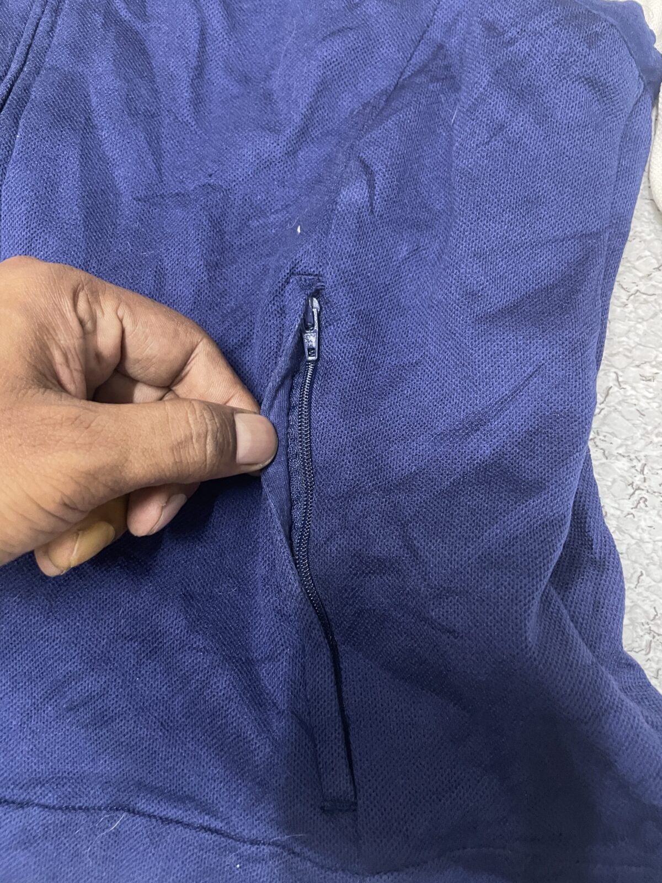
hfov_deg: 53.1
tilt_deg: -78.0
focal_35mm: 26
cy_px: 442
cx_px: 331
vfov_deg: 67.3
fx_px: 663
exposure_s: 1/25
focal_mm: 4.2
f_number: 1.6
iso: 640
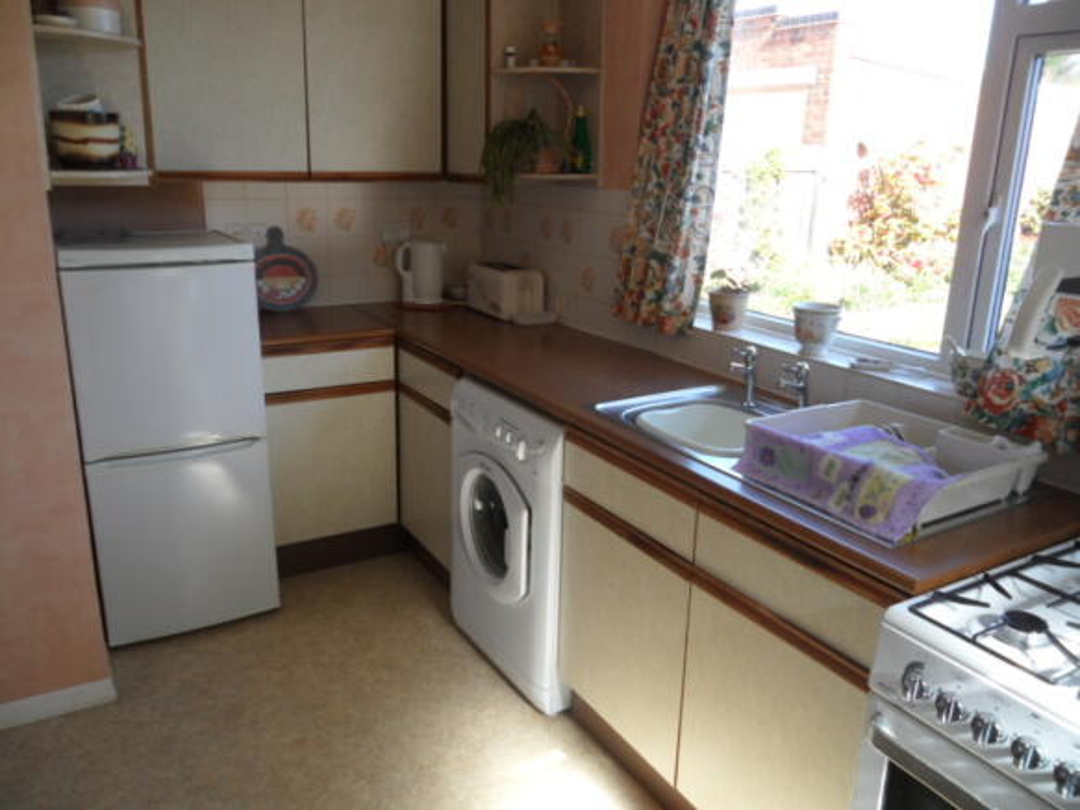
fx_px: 842
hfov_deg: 65.3
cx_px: 540
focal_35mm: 27
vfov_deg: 51.3
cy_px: 405
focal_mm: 4.9
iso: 100
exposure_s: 1/45
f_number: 3.5
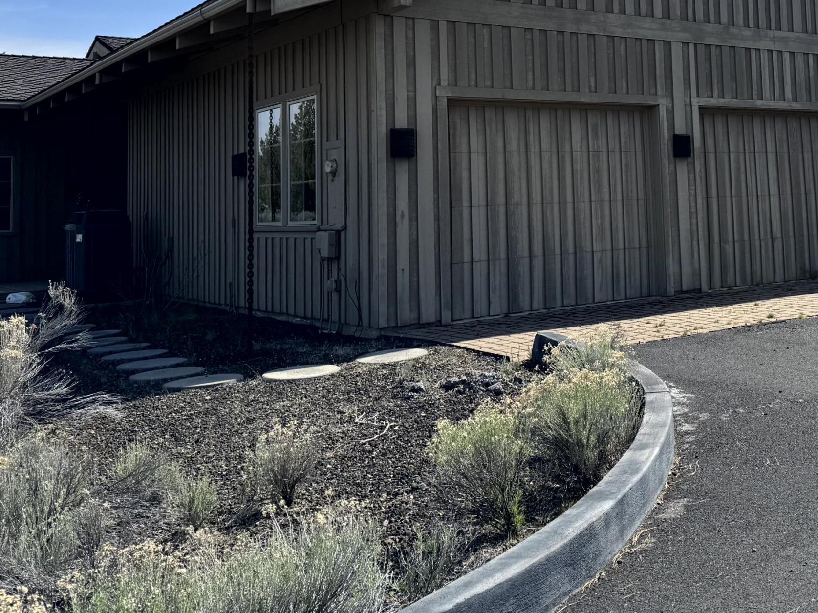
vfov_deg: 32.5
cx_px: 625
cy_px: 104
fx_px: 1016
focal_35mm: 43
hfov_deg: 42.3
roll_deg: +2.3
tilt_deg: +5.0
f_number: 1.78
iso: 80
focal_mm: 6.76
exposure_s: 1/6410
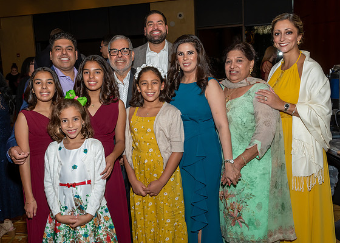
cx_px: 160
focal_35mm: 40
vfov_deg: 34.8
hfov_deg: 47.5
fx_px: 386
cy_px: 122
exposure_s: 1/250
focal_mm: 23
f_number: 7.1
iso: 500
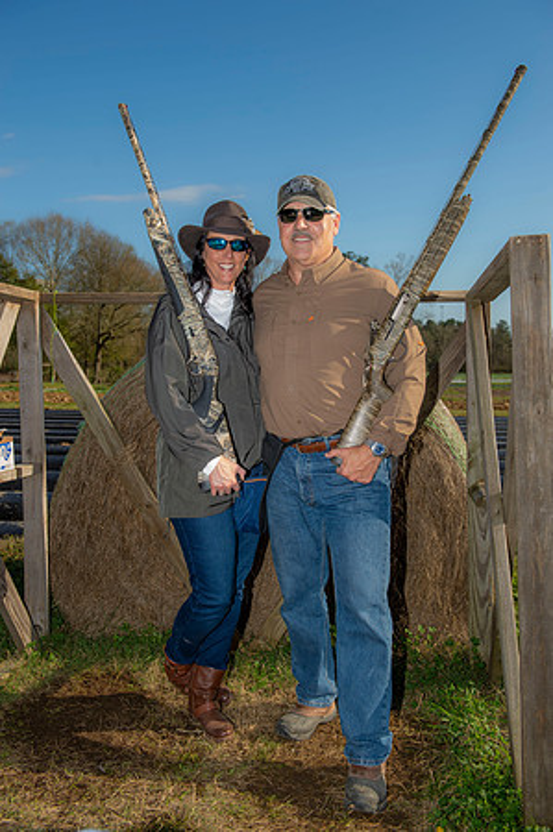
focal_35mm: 34
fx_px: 785
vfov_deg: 55.8
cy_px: 416
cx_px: 276
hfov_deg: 38.8
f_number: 5.6
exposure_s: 1/250
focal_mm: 34
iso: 50
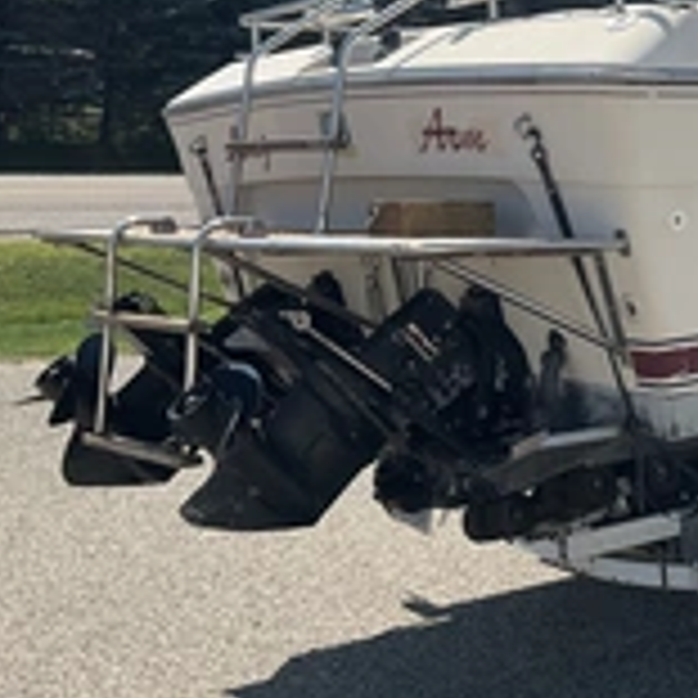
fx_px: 1506
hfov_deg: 24.2
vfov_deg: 25.8
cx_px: 784
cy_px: 176
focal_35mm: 66
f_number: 1.8
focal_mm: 3
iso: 25
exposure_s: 1/2227
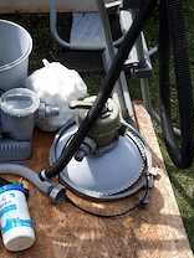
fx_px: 389
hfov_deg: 27.2
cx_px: 27
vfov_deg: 36.7
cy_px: 148
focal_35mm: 52
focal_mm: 2.91
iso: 40
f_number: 1.9
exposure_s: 1/588
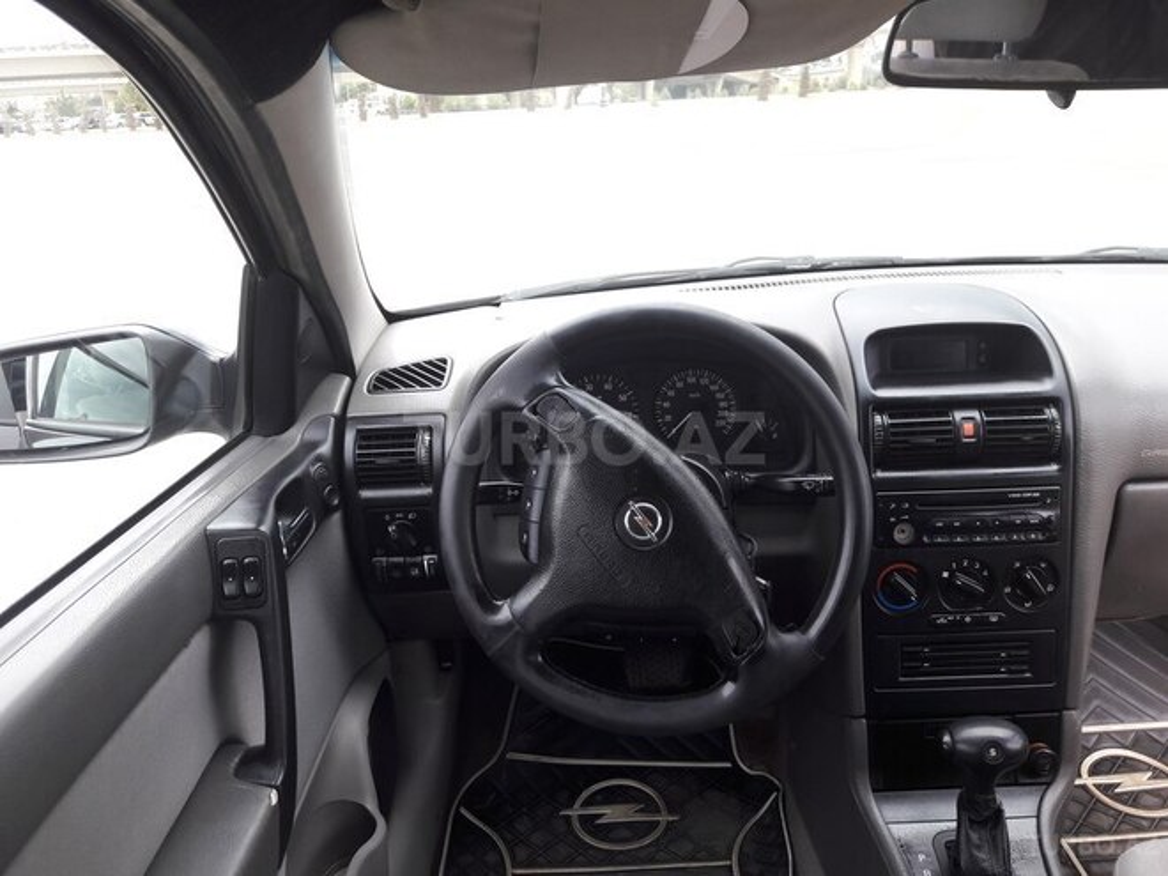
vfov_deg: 49.7
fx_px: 945
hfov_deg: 63.4
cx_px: 584
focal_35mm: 28
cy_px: 438
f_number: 1.9
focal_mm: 3.7
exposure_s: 1/134
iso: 40
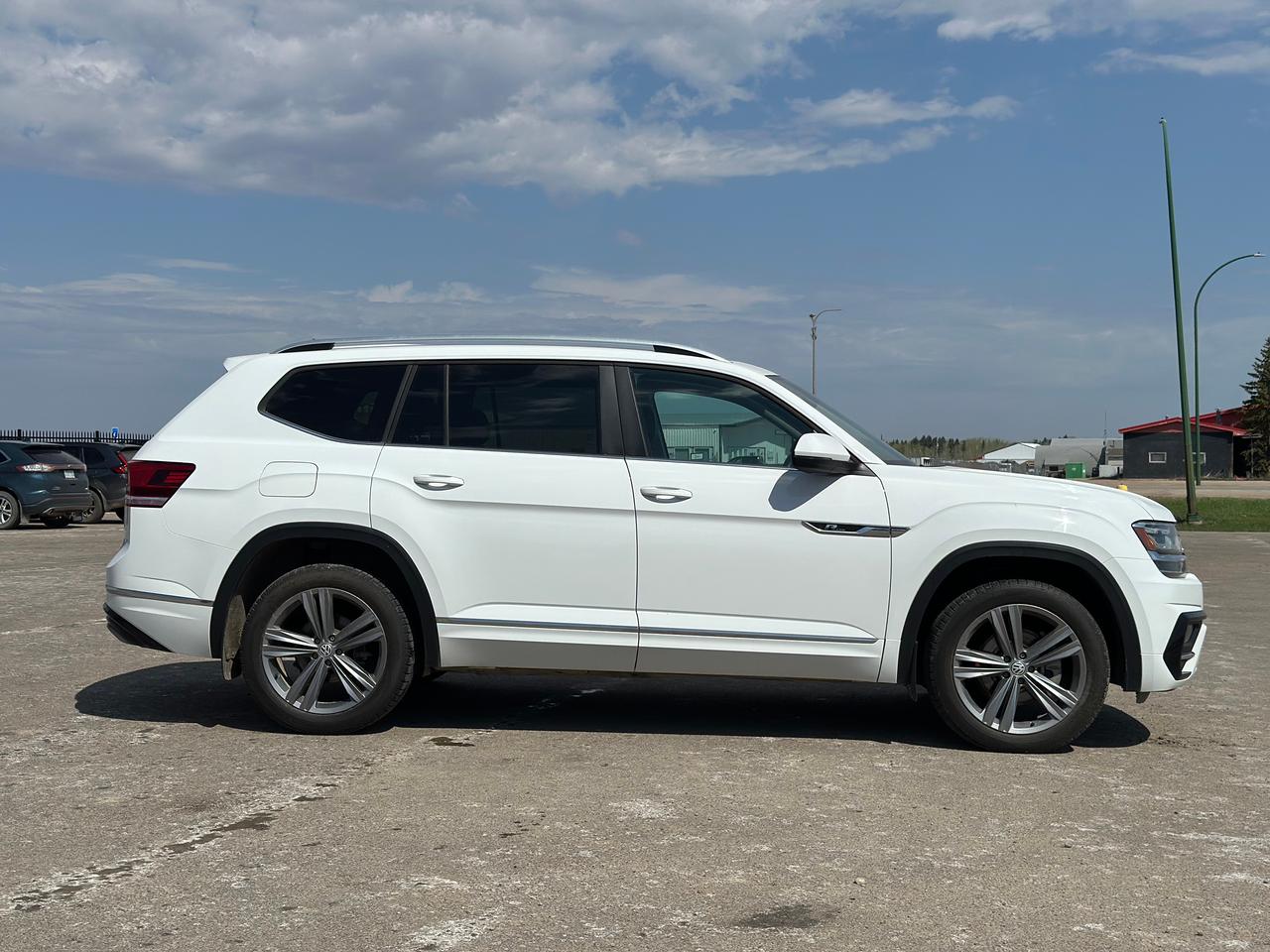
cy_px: 476
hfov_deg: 39.7
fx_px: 1761
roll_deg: +0.9
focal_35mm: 48
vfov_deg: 30.3
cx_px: 635
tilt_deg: -0.2
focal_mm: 6.86
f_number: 1.78
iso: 100
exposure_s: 1/15873
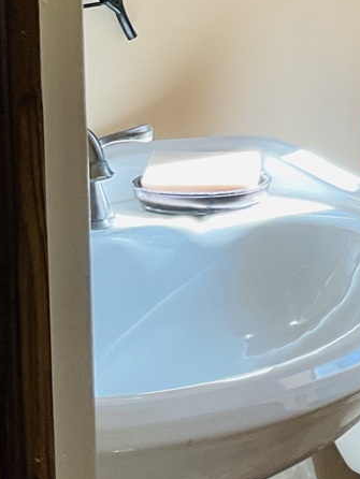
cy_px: 3
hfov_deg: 13.1
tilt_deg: -8.5
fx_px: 1441
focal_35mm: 104
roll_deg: -1.1
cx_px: 602
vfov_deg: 18.4
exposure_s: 1/120
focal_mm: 3
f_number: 1.8
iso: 50
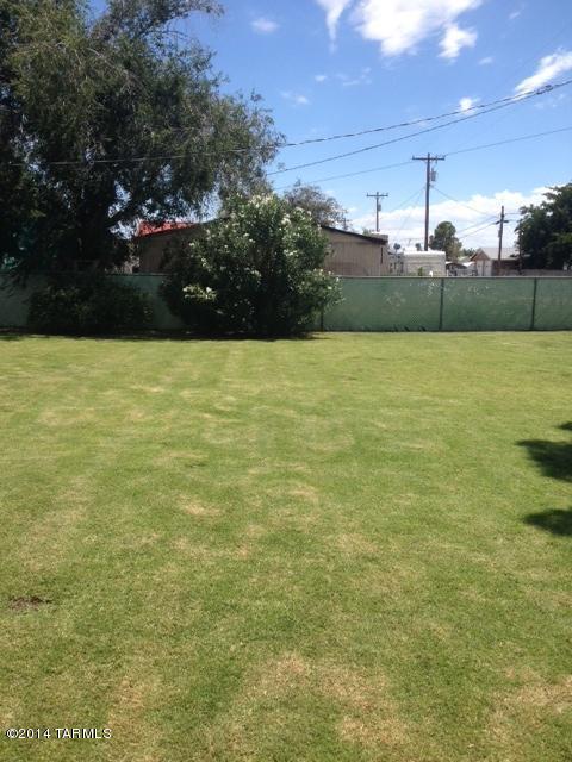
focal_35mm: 35
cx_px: 286
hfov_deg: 40.7
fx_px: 771
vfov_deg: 52.6
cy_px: 381
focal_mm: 4.28
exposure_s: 1/1783
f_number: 2.4
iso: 50
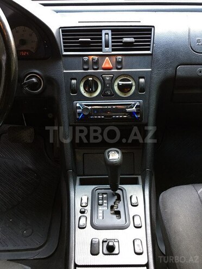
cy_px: 134
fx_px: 226
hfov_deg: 48.2
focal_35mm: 29
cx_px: 101
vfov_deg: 61.7
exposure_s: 1/17
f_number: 2.2
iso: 50
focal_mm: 4.15
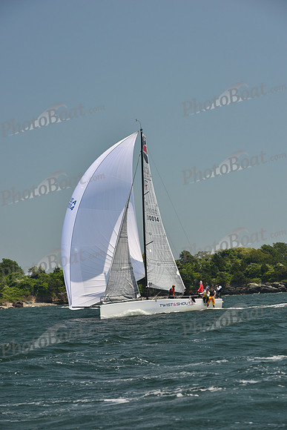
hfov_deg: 13.4
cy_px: 215
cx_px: 144
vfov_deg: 20.0
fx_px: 1219
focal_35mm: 102
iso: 250
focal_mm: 102
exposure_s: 1/640
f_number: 6.3
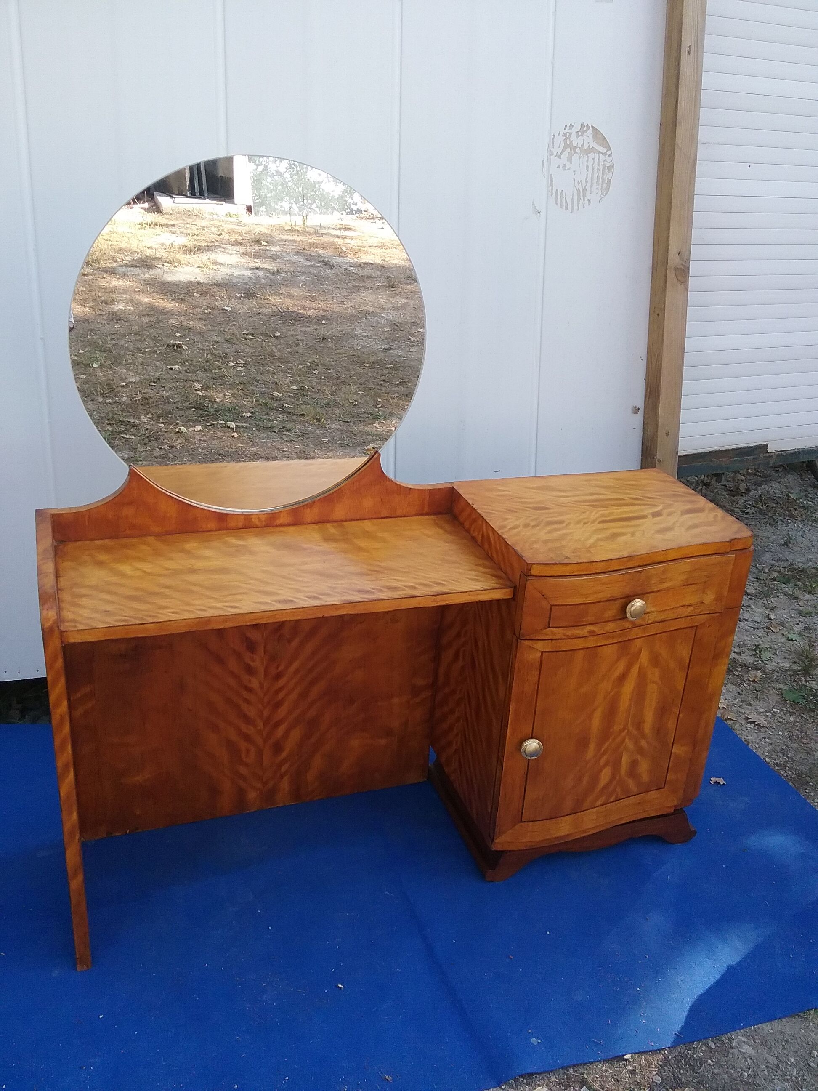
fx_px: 977
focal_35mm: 31
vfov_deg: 58.4
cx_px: 409
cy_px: 546
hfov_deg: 45.4
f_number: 2.2
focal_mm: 3.3
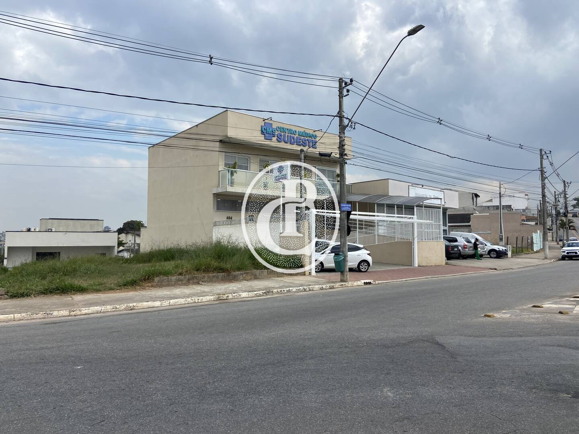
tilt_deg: +2.7
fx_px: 435
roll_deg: +0.0
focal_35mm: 26
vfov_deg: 53.1
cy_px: 217
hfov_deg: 67.3
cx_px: 290
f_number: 1.8
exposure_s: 1/2315
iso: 32
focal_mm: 4.25
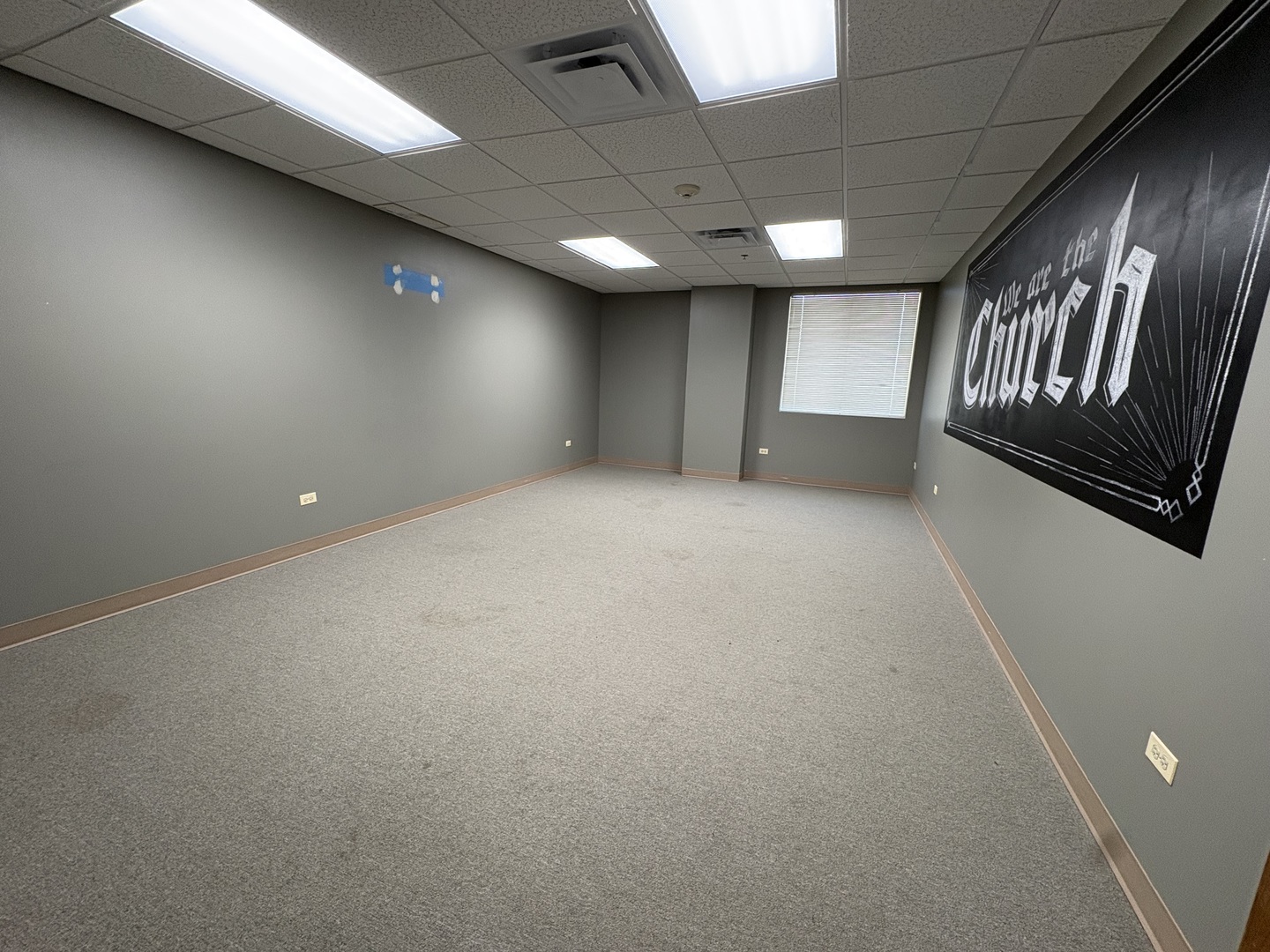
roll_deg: -0.2
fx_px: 514
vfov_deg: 85.7
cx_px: 635
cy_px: 476
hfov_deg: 102.1
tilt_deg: -11.4
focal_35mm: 14
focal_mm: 2.22
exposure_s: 1/60
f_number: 2.2
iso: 160
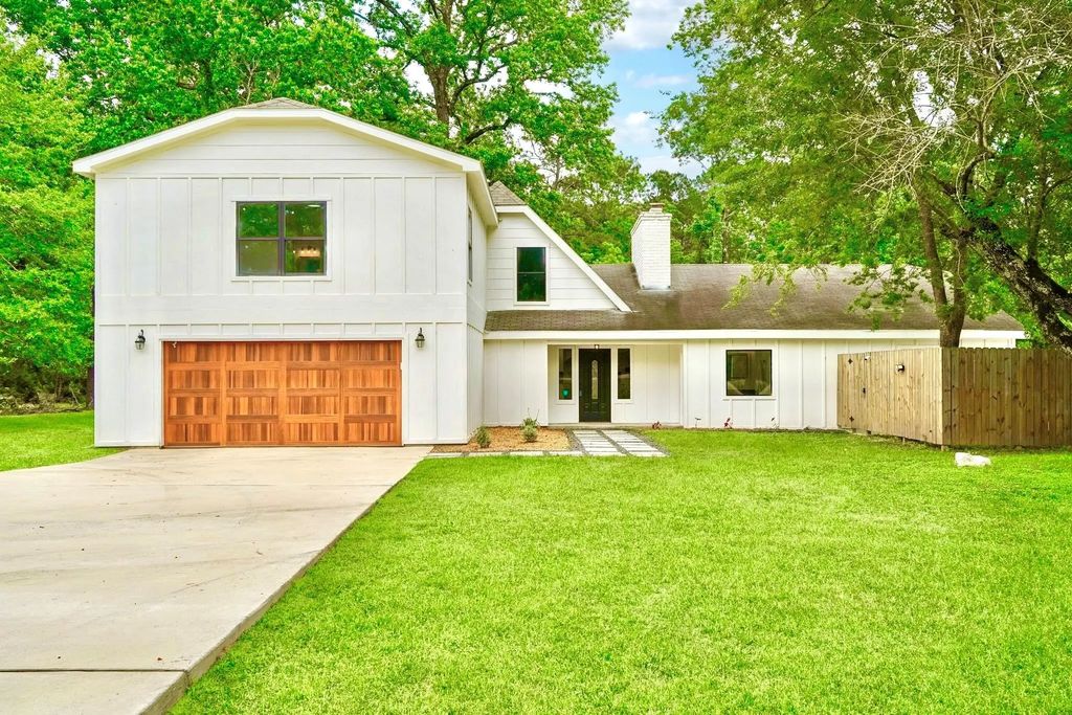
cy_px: 358
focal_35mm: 30
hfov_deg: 61.9
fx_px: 893
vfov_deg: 43.6
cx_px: 536
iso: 500
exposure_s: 1/1000
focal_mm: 30
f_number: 8
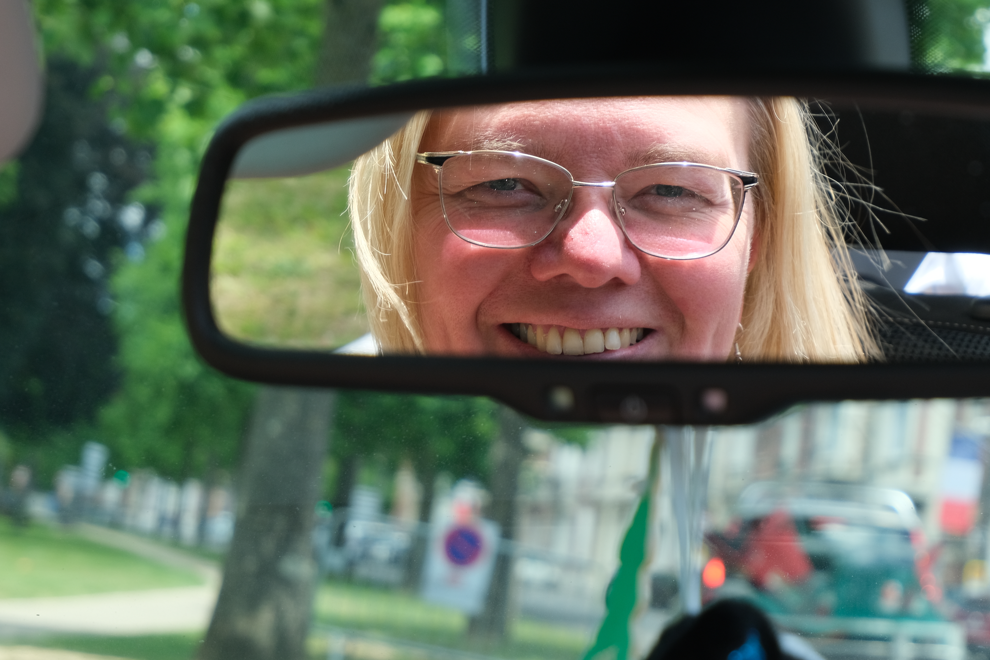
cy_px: 291
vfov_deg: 15.0
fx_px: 2502
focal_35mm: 91
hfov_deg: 22.3
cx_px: 633
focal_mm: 45
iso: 320
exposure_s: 1/180
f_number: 5.6
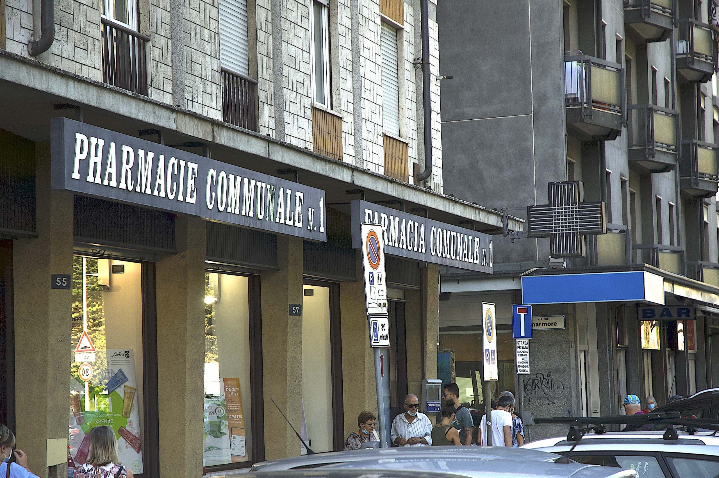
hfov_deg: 19.5
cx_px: 360
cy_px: 239
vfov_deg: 13.0
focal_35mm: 105
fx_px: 2095
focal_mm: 70
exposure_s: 1/400
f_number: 4.5
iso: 280
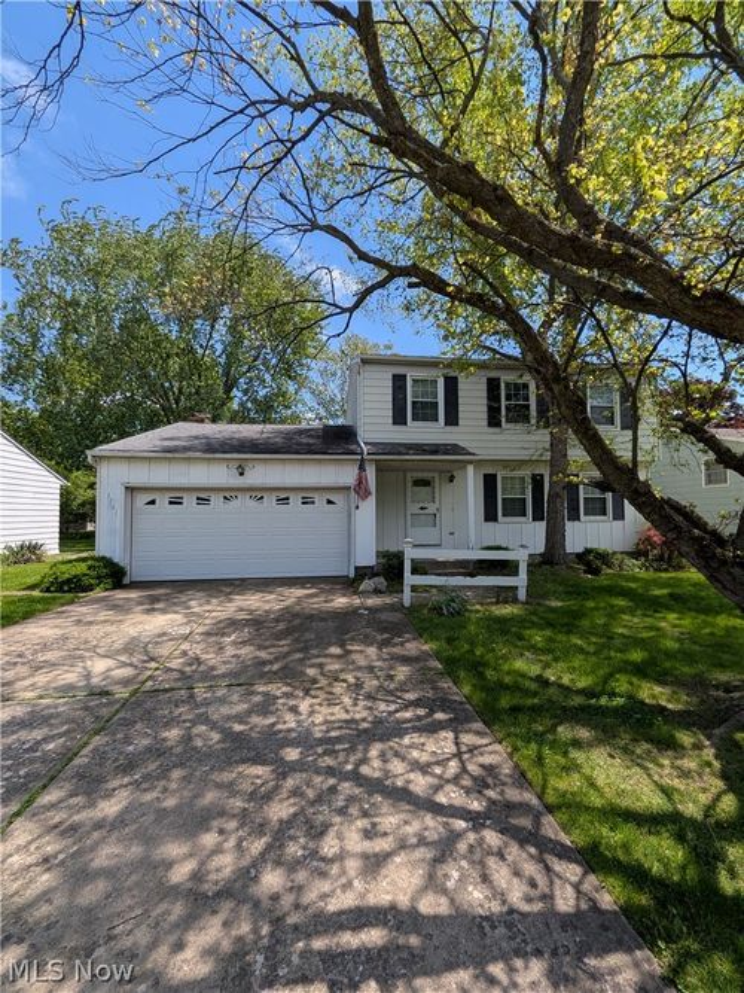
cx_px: 372
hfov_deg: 89.9
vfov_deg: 106.2
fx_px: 373
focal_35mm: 13
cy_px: 496
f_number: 2.2
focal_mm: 1.54
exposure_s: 1/873
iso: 30
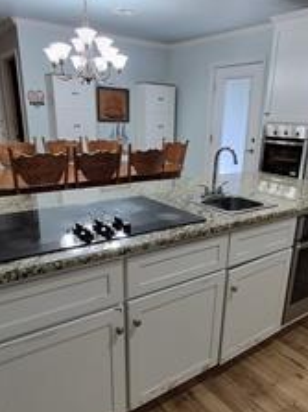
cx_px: 183
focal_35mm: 28
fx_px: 332
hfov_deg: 49.4
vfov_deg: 62.7
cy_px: 253
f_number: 2.2
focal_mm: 1.74
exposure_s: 1/60
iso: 160
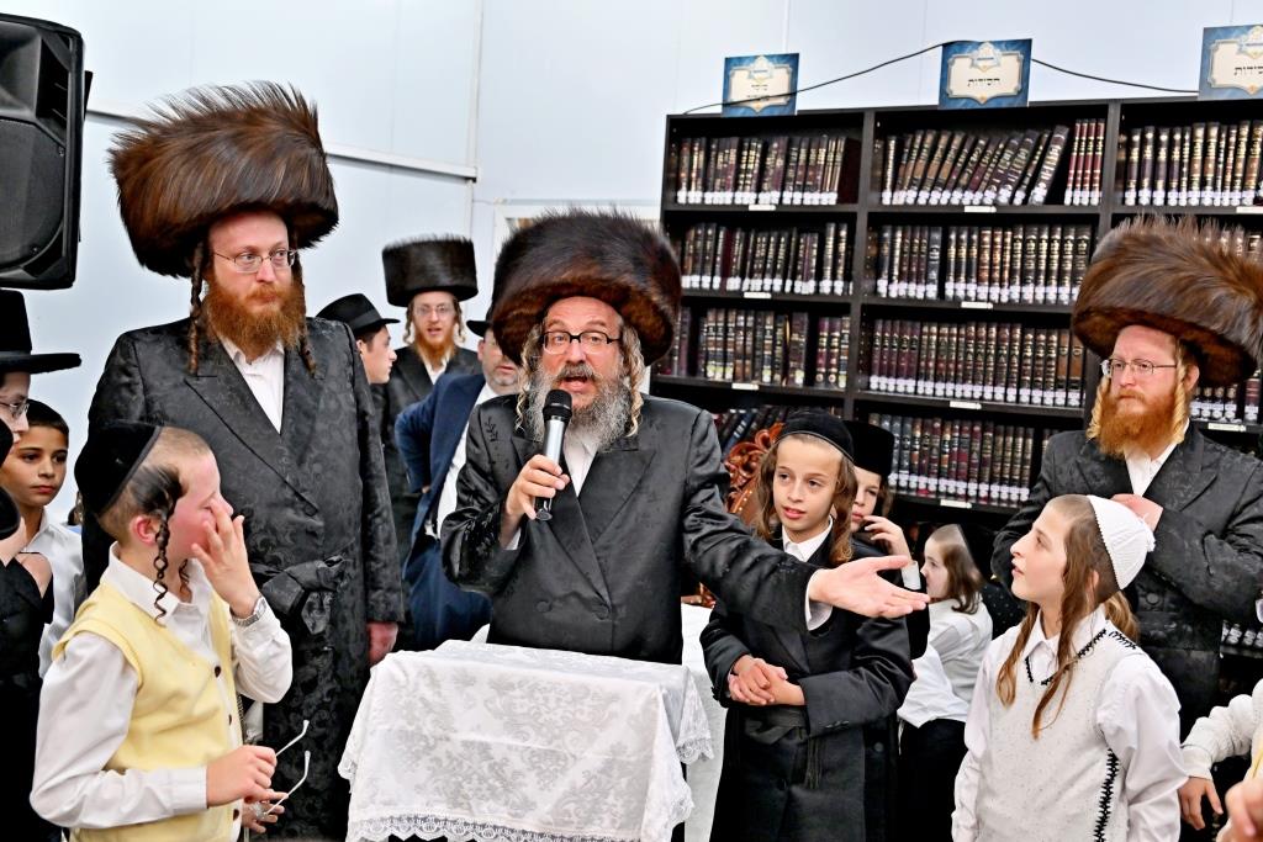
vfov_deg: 34.2
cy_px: 421
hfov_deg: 49.5
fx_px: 1368
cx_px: 632
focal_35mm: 39
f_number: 4
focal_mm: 39
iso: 1250
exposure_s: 1/250
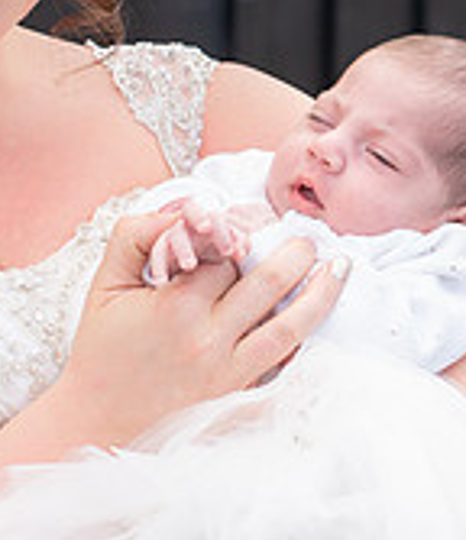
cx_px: 317
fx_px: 2276
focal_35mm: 138
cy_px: 194
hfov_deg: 11.7
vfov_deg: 13.5
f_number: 3.2
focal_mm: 35
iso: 100
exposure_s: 1/250
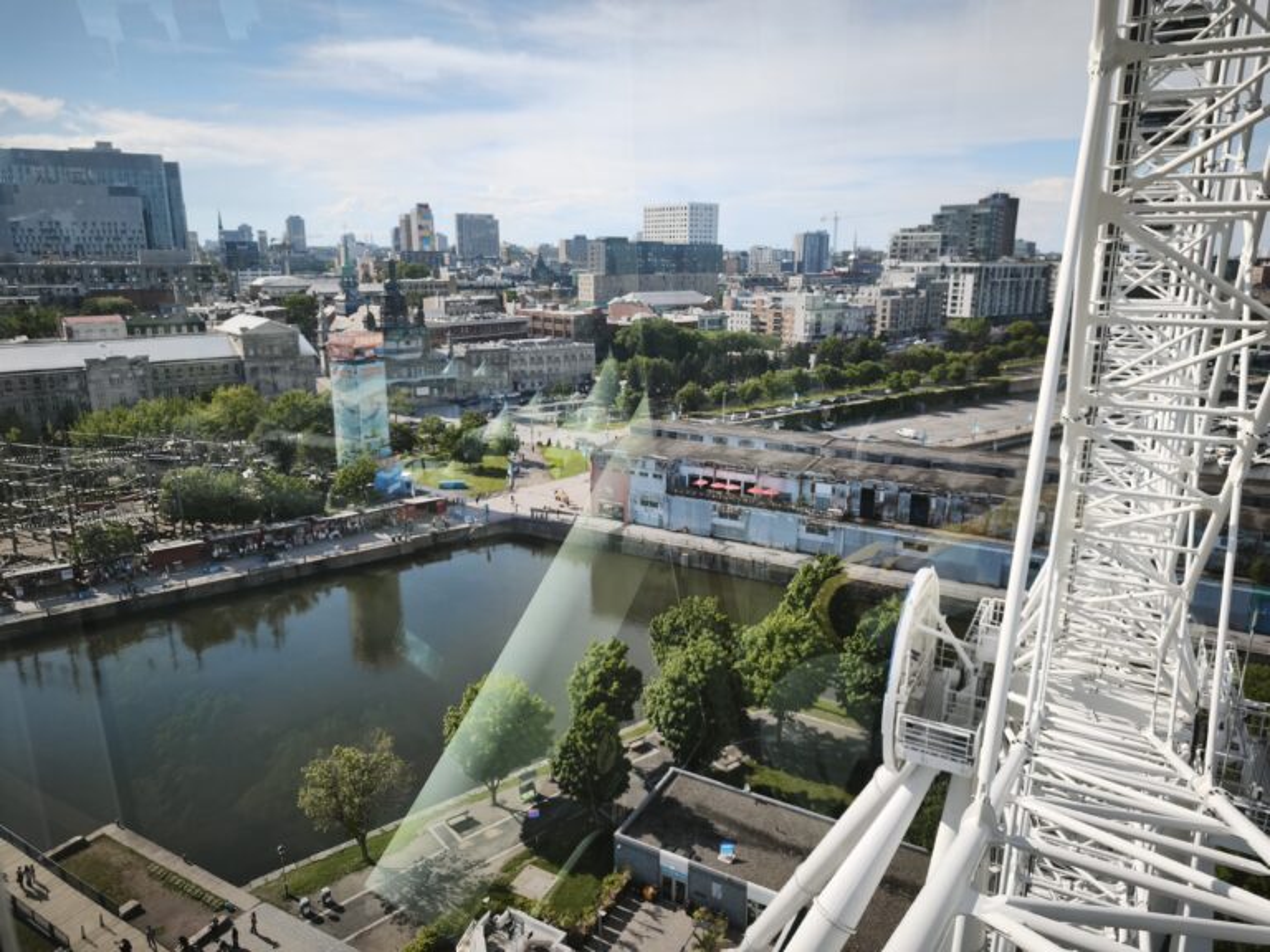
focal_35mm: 23
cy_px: 476
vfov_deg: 58.9
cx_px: 635
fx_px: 844
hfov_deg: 73.9
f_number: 1.62
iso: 50
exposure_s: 1/1155
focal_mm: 6.45
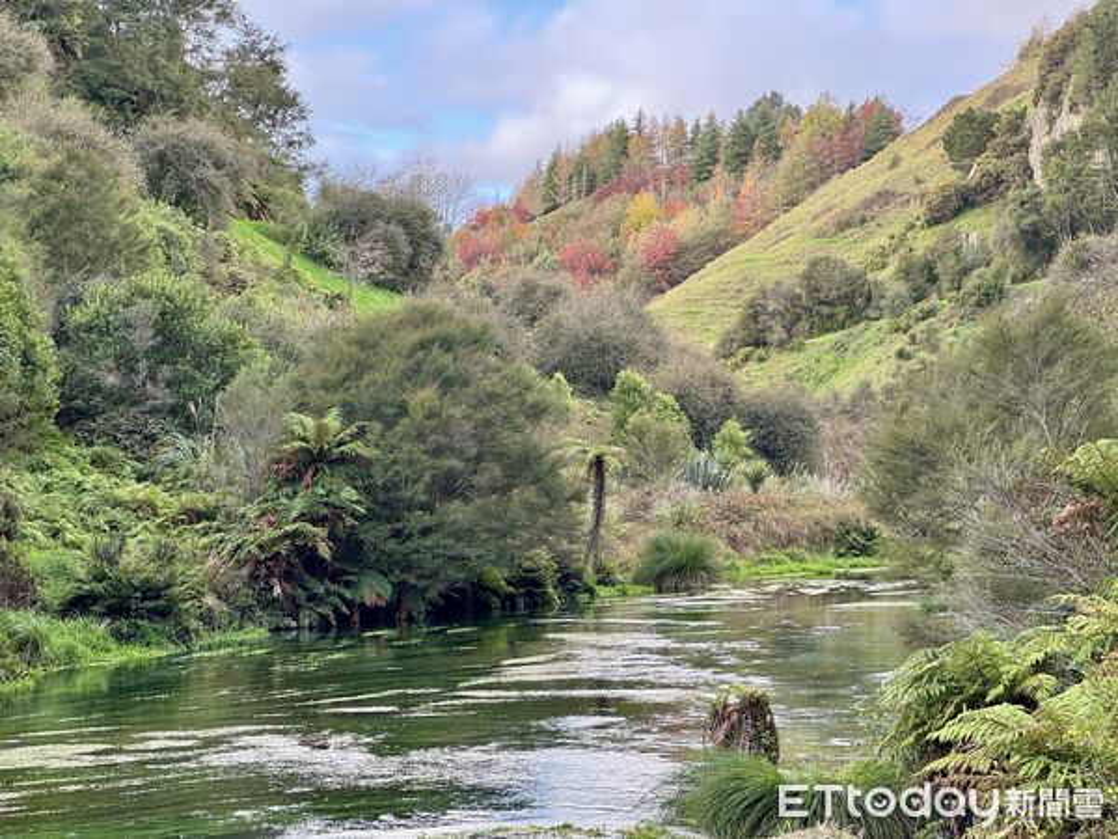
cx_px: 559
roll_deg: +0.4
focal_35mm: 77
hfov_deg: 25.3
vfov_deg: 19.1
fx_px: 2487
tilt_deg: +1.4
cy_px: 420
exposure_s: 1/99
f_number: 2.8
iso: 50
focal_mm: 9
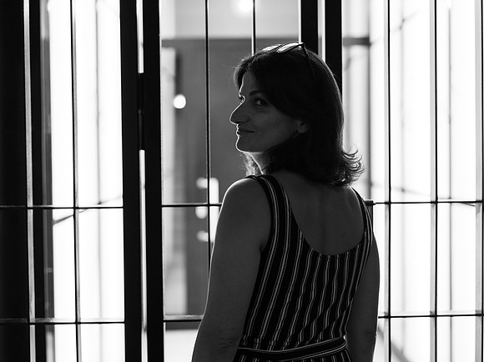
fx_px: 776
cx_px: 242
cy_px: 181
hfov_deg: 34.6
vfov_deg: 26.3
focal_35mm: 56
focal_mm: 50
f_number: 2
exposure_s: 1/100
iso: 640
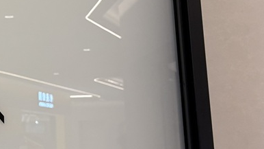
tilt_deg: +12.2
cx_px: -123
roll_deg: +0.2
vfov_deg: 13.6
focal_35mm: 88
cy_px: 14
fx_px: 616
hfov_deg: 20.8
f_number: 1.6
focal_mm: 5.96
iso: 125
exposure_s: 1/100
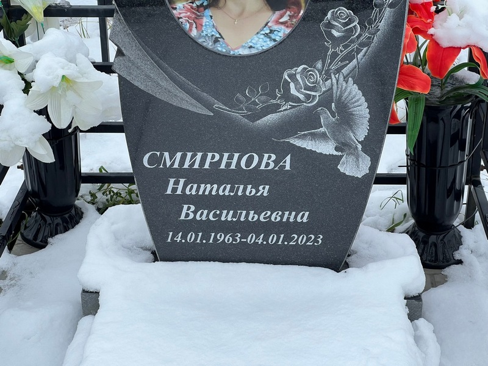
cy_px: 183
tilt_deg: -29.7
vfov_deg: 19.1
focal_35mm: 77
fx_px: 1086
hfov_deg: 25.3
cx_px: 244
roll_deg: +0.2
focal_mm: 9
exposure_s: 1/99
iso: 32
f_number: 2.8
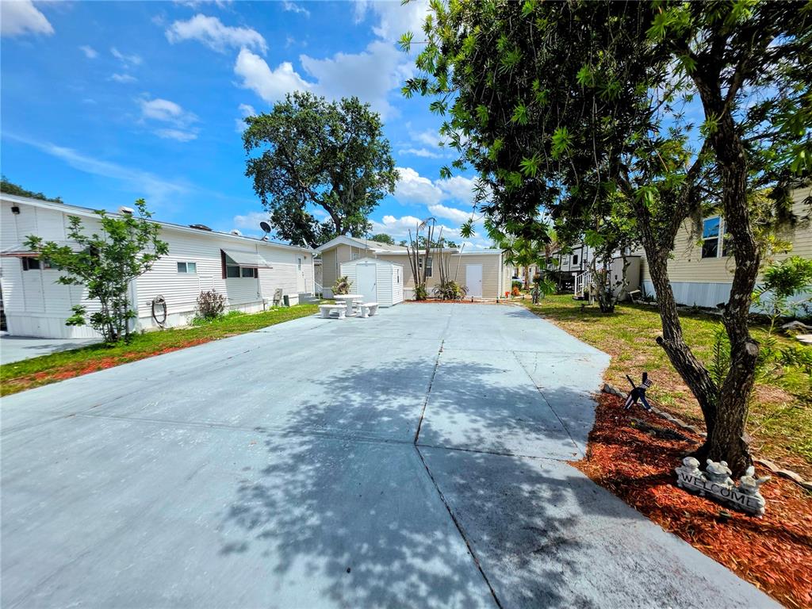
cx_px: 406
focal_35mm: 13
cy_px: 304
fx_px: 305
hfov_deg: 106.2
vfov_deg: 89.9
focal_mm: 2.2
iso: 32
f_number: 1.9
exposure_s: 1/2228
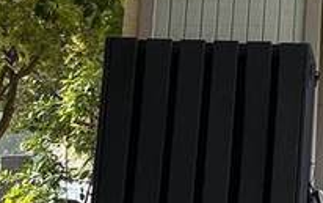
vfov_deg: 8.2
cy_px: -72
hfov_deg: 12.0
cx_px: 612
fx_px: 1392
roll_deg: -0.7
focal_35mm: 158
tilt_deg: +10.5
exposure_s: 1/366
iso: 80
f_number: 1.78
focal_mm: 6.86
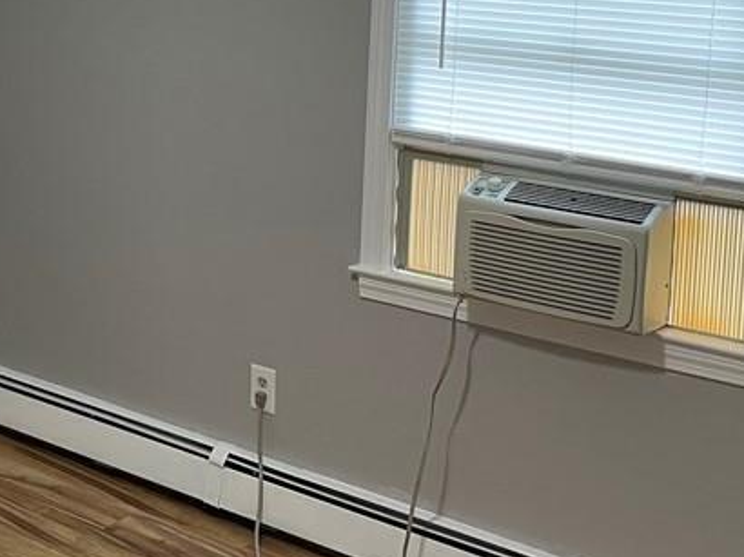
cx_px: 58
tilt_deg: -7.7
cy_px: 103
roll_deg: -0.6
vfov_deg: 22.2
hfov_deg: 28.5
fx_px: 1396
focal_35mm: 65
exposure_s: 1/60
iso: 100
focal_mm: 4.2
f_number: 1.6
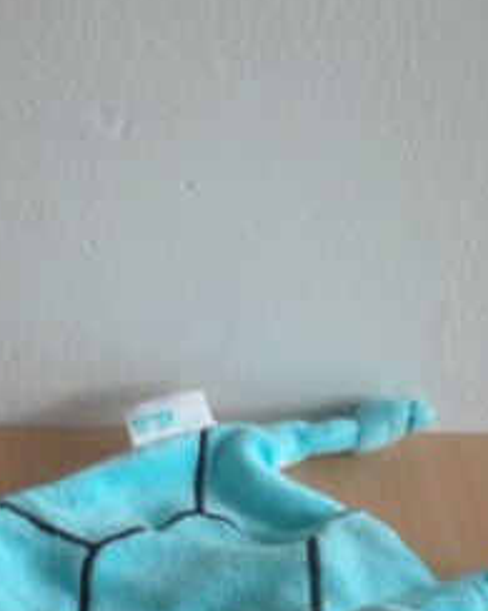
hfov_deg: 19.4
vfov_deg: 23.9
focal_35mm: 79
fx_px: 1427
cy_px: 471
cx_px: 208
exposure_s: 1/8
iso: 204
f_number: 3.1
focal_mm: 6.3
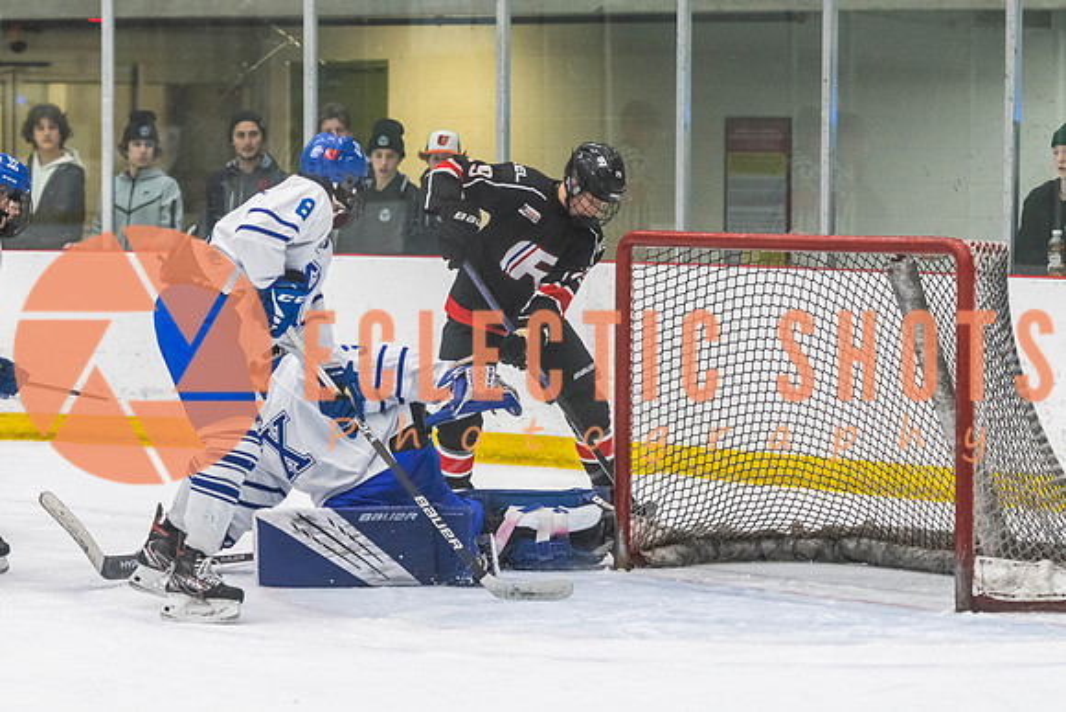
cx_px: 520
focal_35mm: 161
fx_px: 4772
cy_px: 388
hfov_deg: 12.7
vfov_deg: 8.5
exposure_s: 1/640
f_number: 2.8
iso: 1800
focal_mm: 105
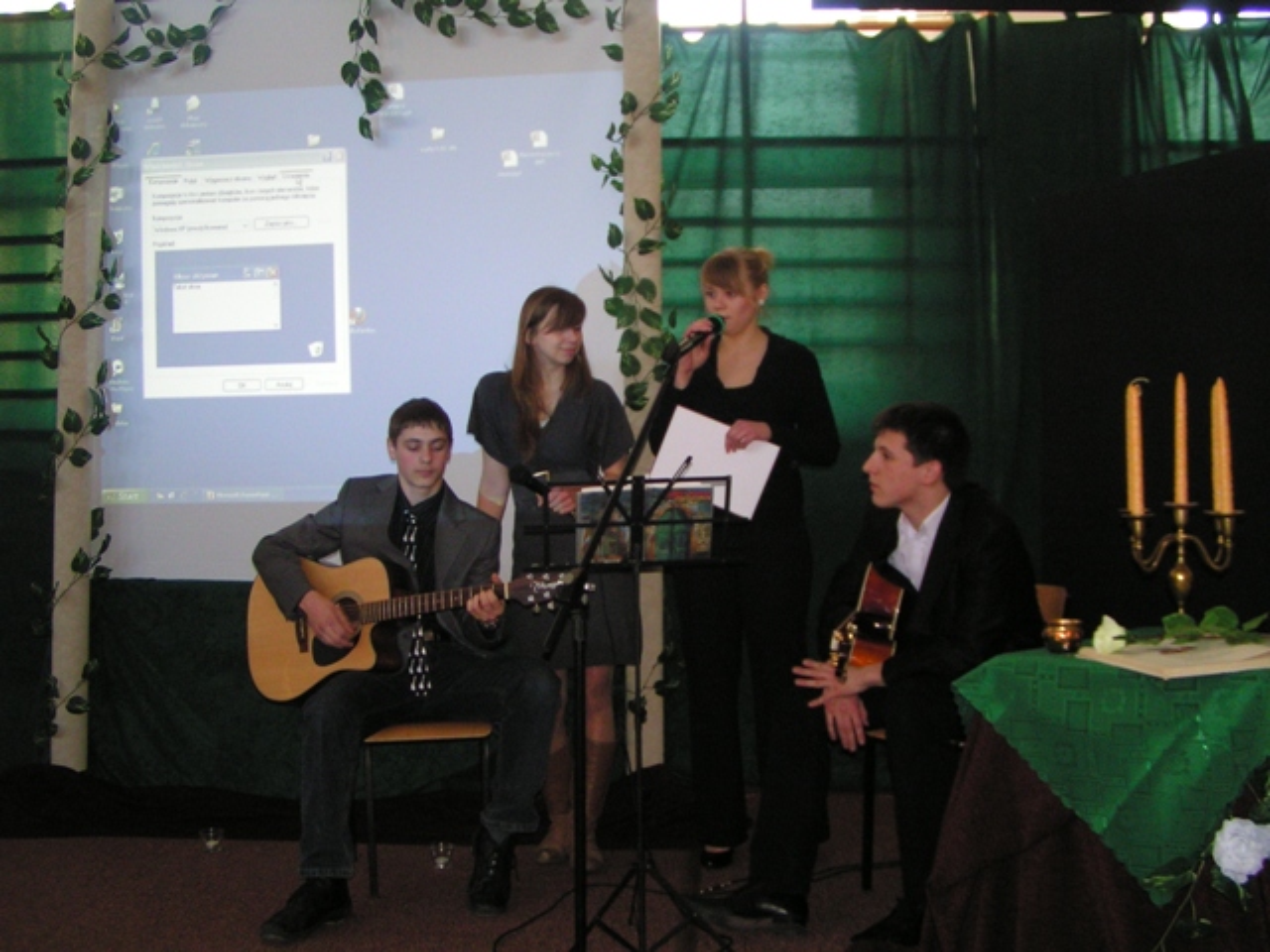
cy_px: 476
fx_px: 1394
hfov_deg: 49.0
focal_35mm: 38
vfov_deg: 37.7
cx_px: 635
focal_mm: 5.8
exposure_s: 1/40
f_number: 2.8
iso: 200
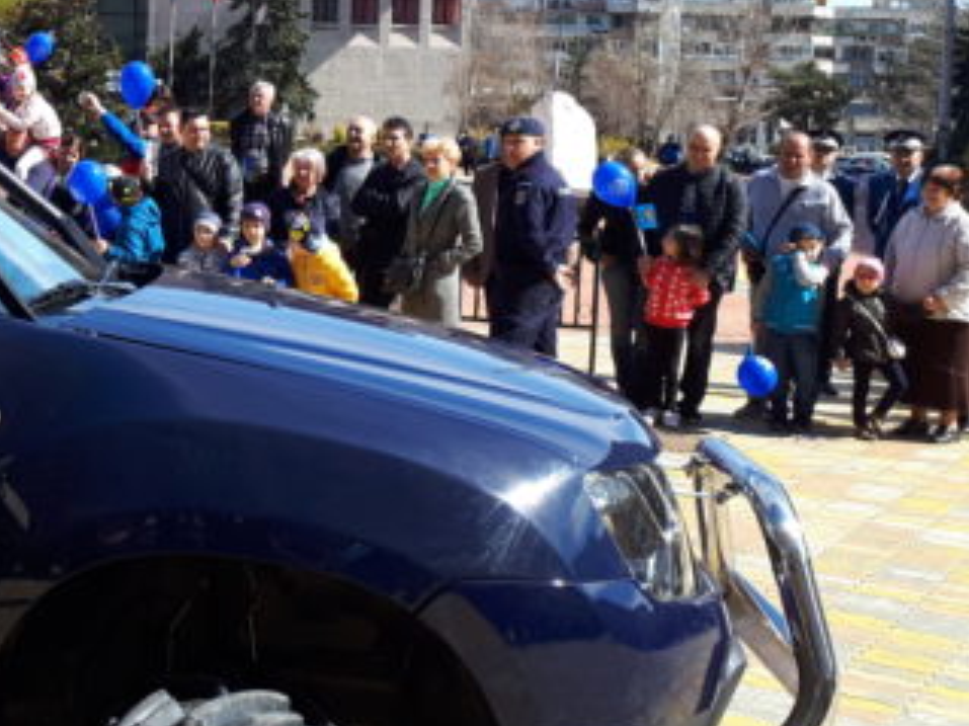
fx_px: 1651
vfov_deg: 24.3
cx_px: -85
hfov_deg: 29.6
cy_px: 125
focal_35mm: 59
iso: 40
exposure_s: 1/669
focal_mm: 3.6
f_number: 1.9
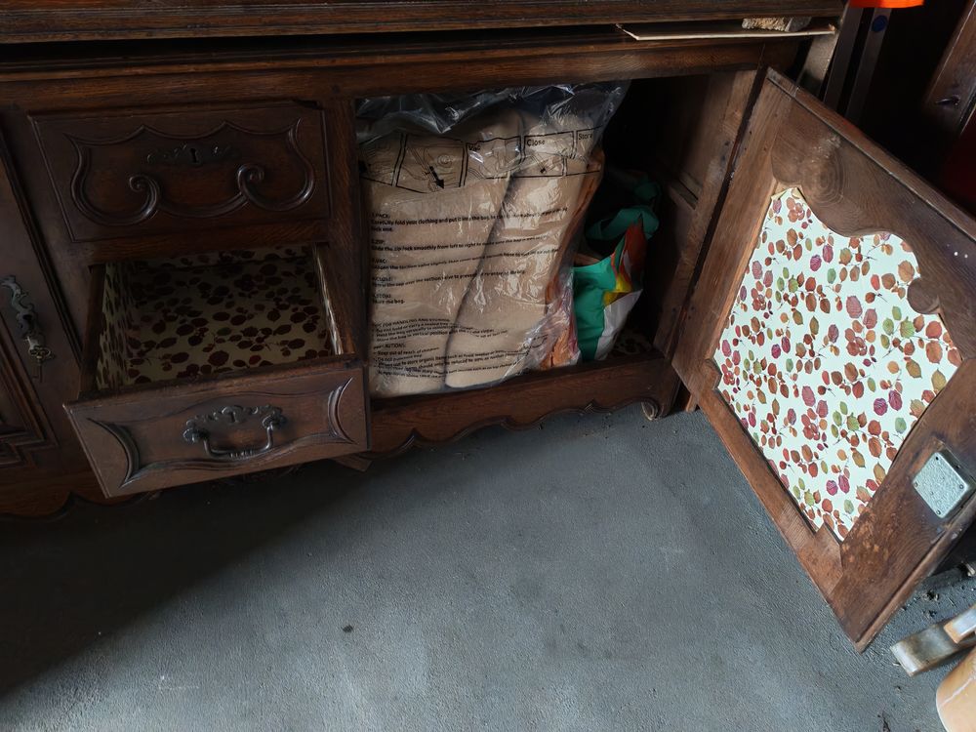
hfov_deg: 65.3
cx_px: 488
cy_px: 366
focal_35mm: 27
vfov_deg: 51.4
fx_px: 761
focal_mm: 6.12
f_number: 1.9
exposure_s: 1/33
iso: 2000
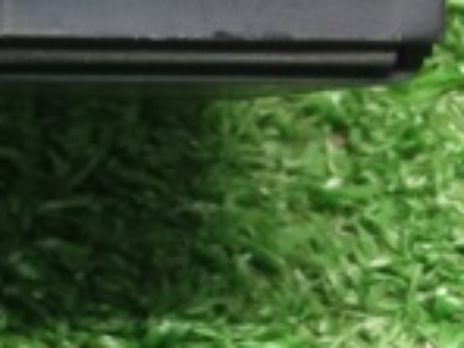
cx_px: -524
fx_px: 1568
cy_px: 42
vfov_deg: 12.6
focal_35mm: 117
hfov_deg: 13.7
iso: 878
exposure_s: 1/25
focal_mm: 3.79
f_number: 2.2
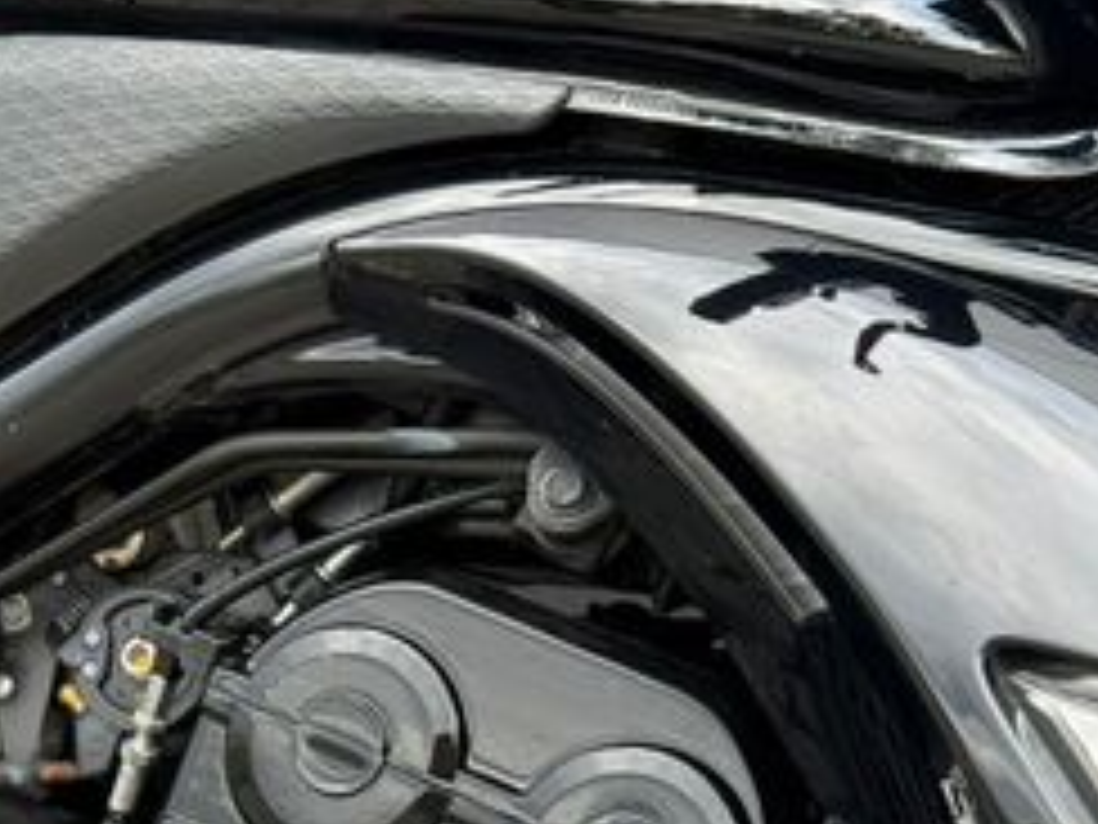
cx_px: -297
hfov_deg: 15.0
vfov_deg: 11.5
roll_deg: +1.4
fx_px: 3997
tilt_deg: -14.5
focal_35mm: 126
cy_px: 1054
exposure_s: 1/242
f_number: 1.78
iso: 125
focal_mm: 6.76
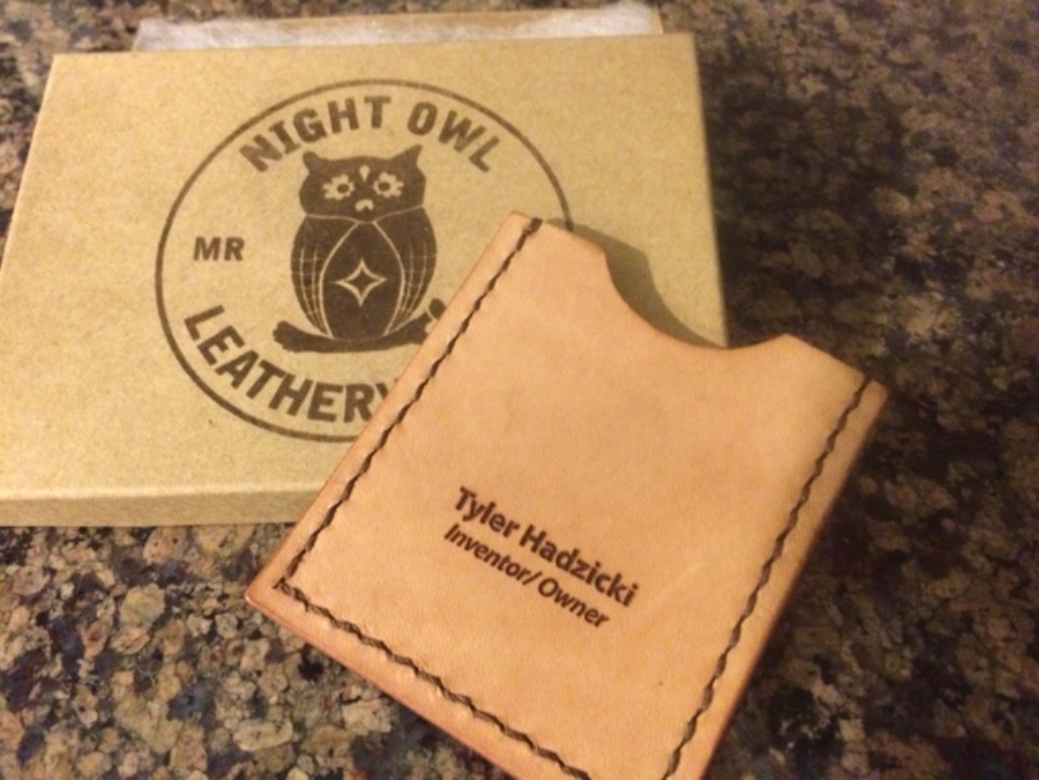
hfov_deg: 61.7
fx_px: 870
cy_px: 390
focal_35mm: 29
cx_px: 520
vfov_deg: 48.2
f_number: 2.2
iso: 640
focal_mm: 4.15
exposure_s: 1/15
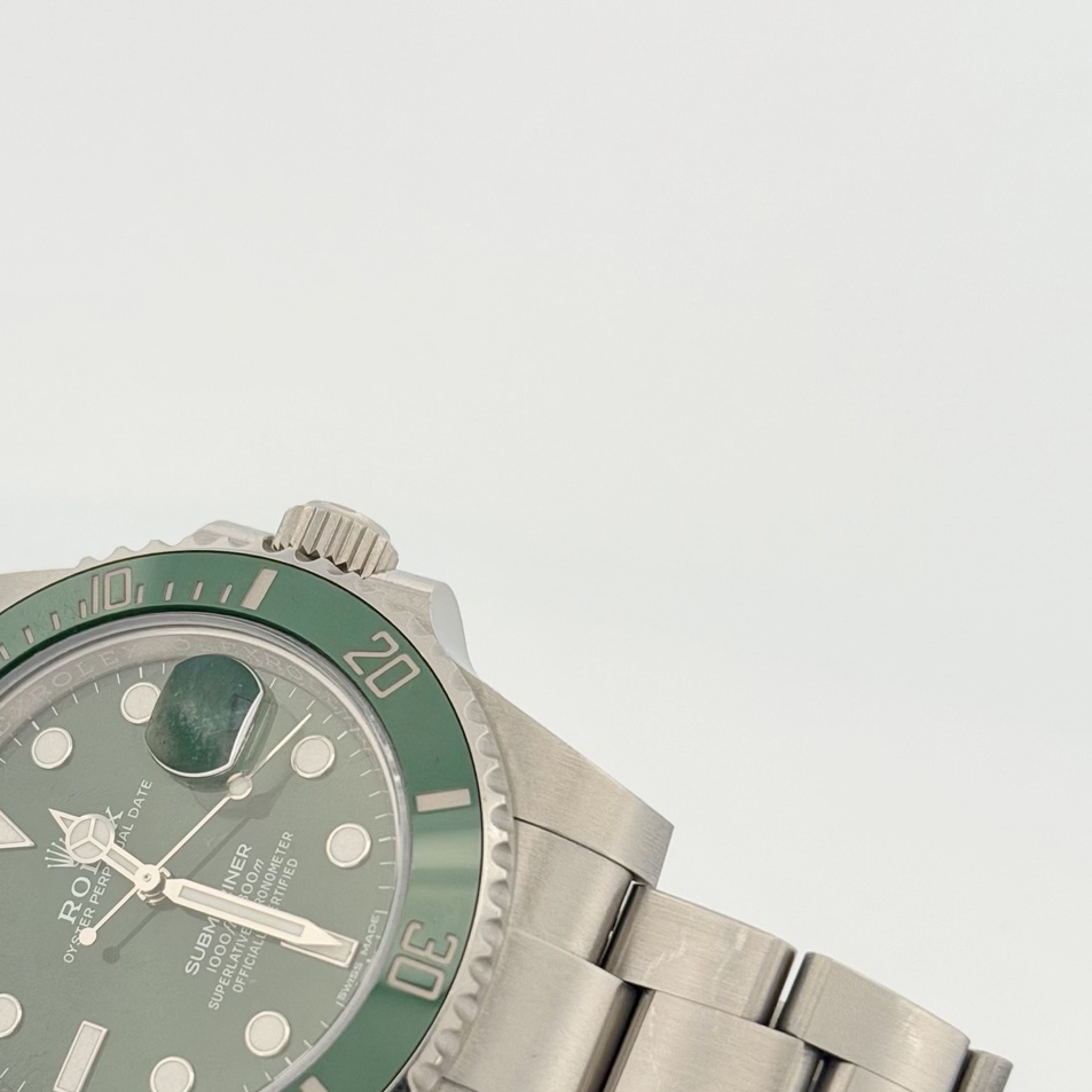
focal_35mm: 89
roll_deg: -2.8
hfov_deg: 19.4
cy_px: 851
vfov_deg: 19.3
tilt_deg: -24.2
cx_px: 301
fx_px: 3176
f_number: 1.78
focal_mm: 6.76
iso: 80
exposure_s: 1/1242
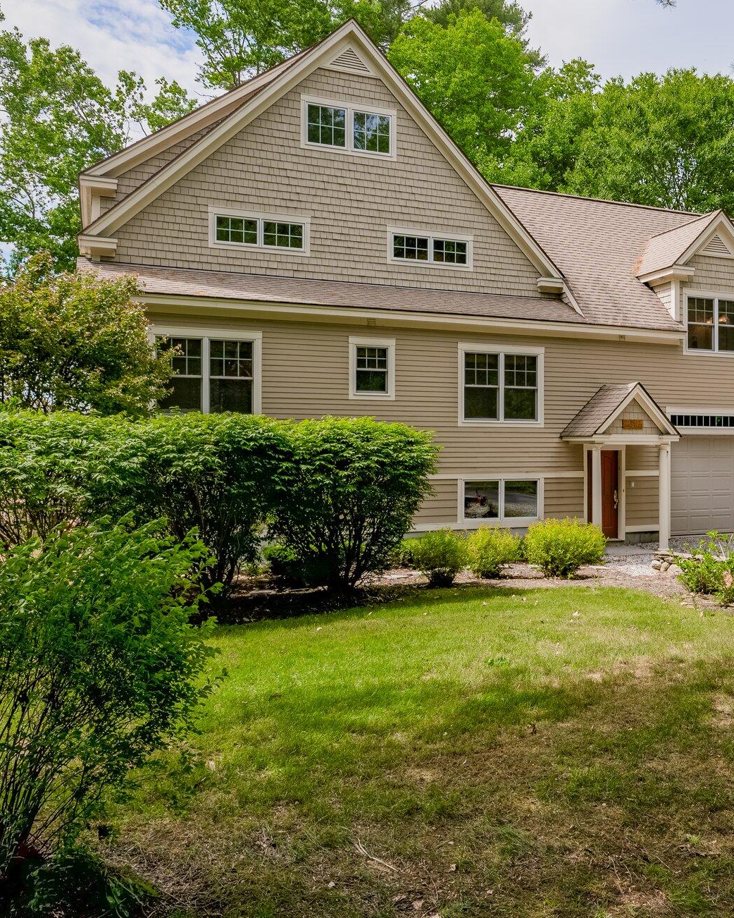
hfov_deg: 46.2
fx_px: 842
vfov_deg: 57.2
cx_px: 505
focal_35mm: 31
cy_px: 442
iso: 100
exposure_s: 1/200
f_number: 9
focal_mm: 21
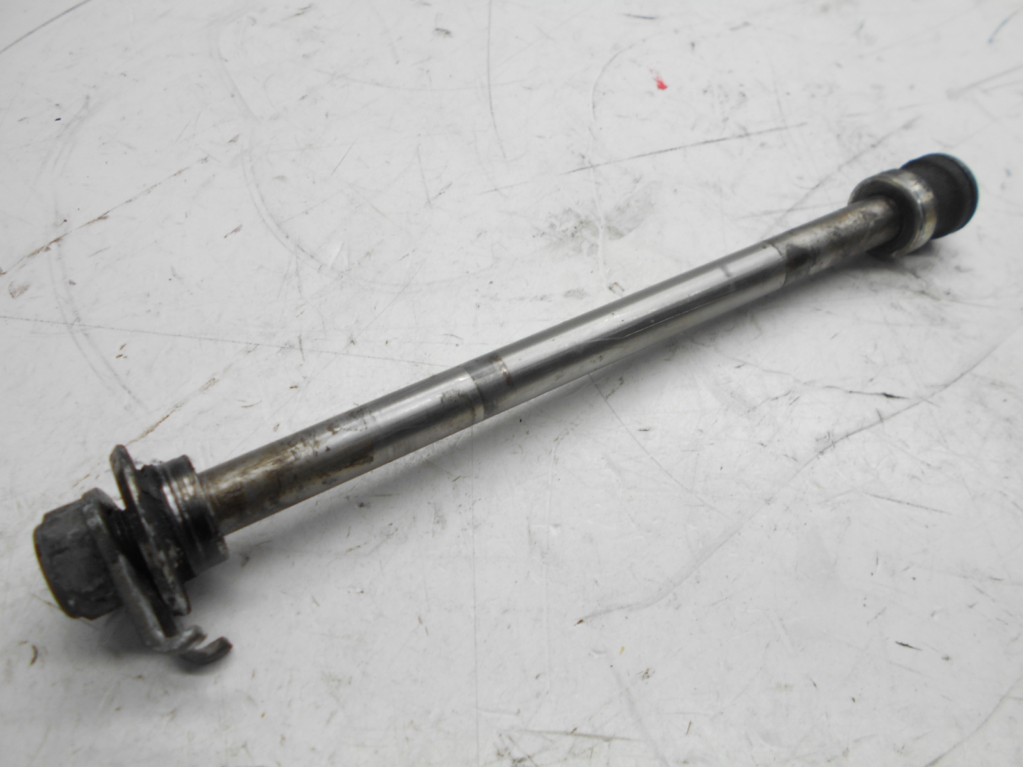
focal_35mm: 26
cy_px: 384
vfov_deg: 53.1
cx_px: 512
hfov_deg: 67.3
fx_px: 768
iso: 80
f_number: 3.2
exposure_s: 1/60
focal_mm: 4.6
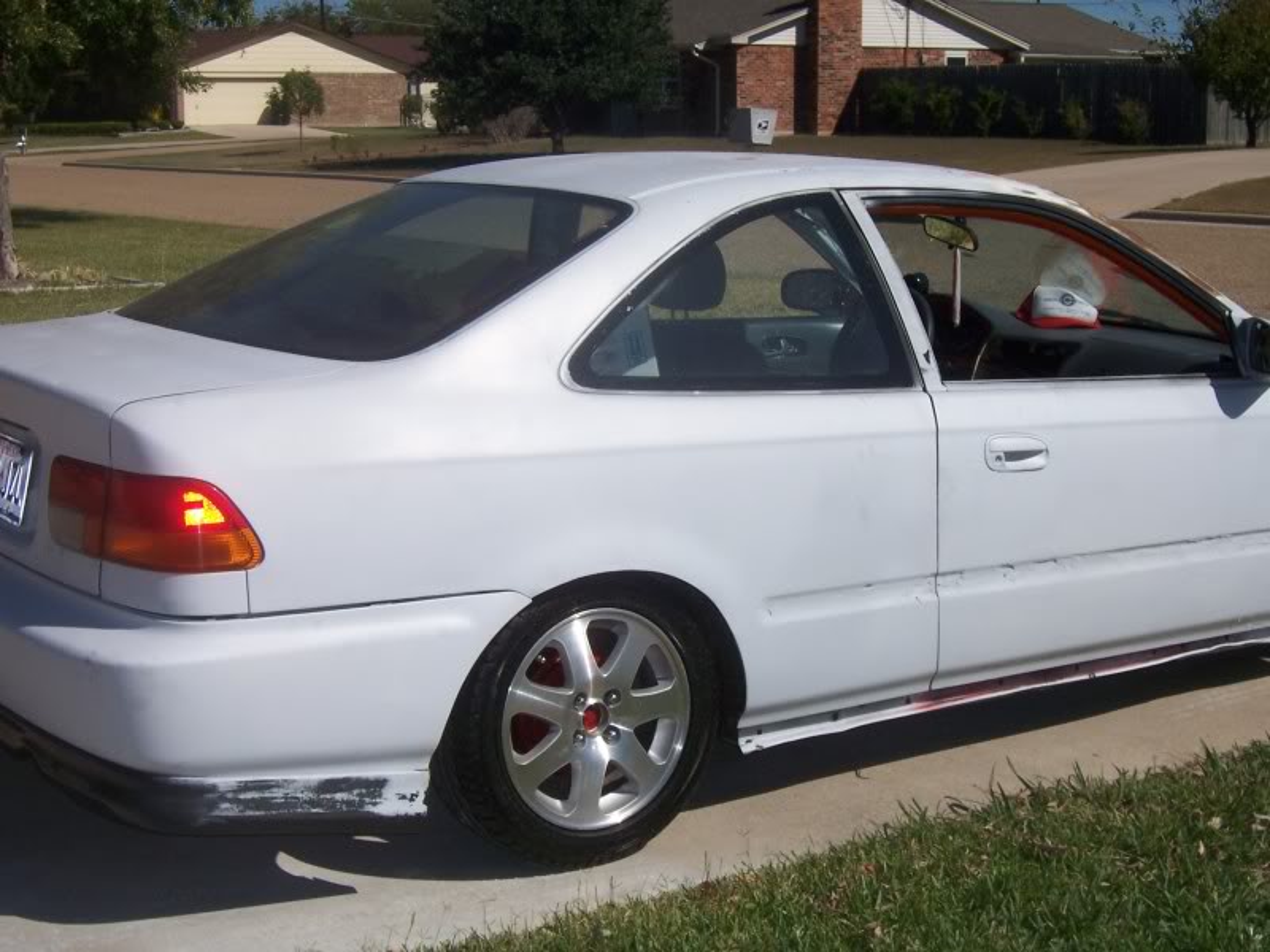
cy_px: 476
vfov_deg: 24.4
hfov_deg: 32.2
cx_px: 635
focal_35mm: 60
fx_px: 2201
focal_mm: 10
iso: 80
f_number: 5.6
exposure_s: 1/1000
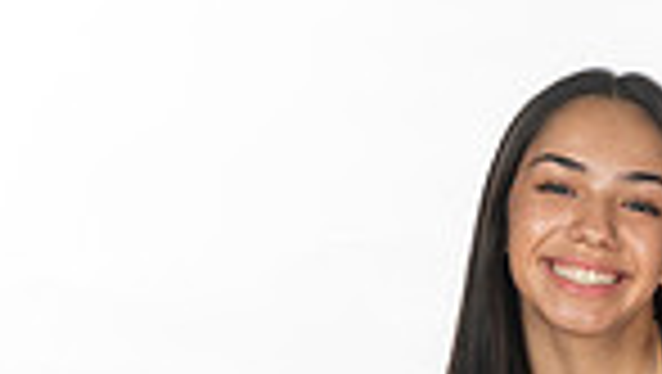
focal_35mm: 176
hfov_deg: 12.1
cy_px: 978
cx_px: 608
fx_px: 3092
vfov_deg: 6.5
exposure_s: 1/320
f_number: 7.1
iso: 800
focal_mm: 55
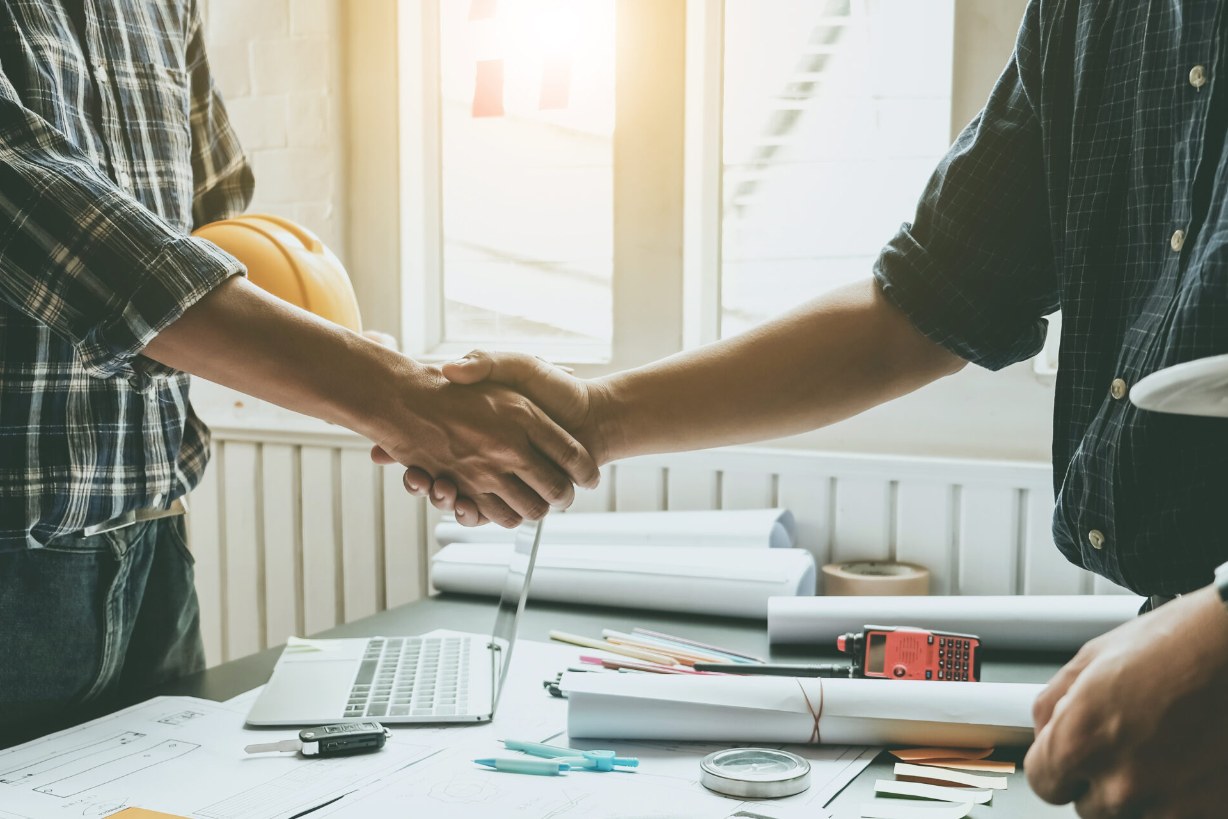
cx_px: 499
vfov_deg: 30.5
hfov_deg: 44.3
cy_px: 460
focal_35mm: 44
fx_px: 1501
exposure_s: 1/100
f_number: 3.2
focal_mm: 22.3
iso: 250
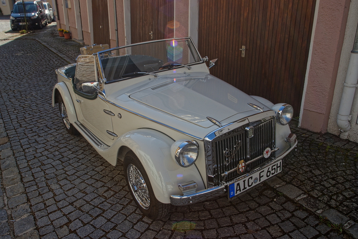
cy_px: 120
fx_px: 318
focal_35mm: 32
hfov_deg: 58.7
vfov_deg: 41.1
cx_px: 179
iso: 280
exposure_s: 1/160
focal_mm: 32
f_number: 13
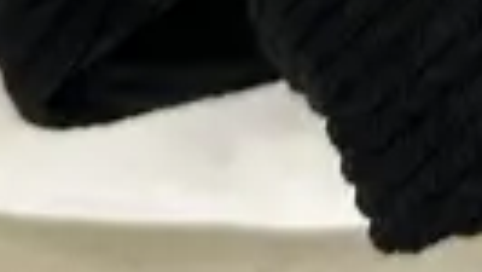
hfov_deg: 10.2
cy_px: -725
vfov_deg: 5.4
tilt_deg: -50.1
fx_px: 2570
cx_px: 834
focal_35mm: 201
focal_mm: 6.86
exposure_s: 1/50
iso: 160
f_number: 1.78
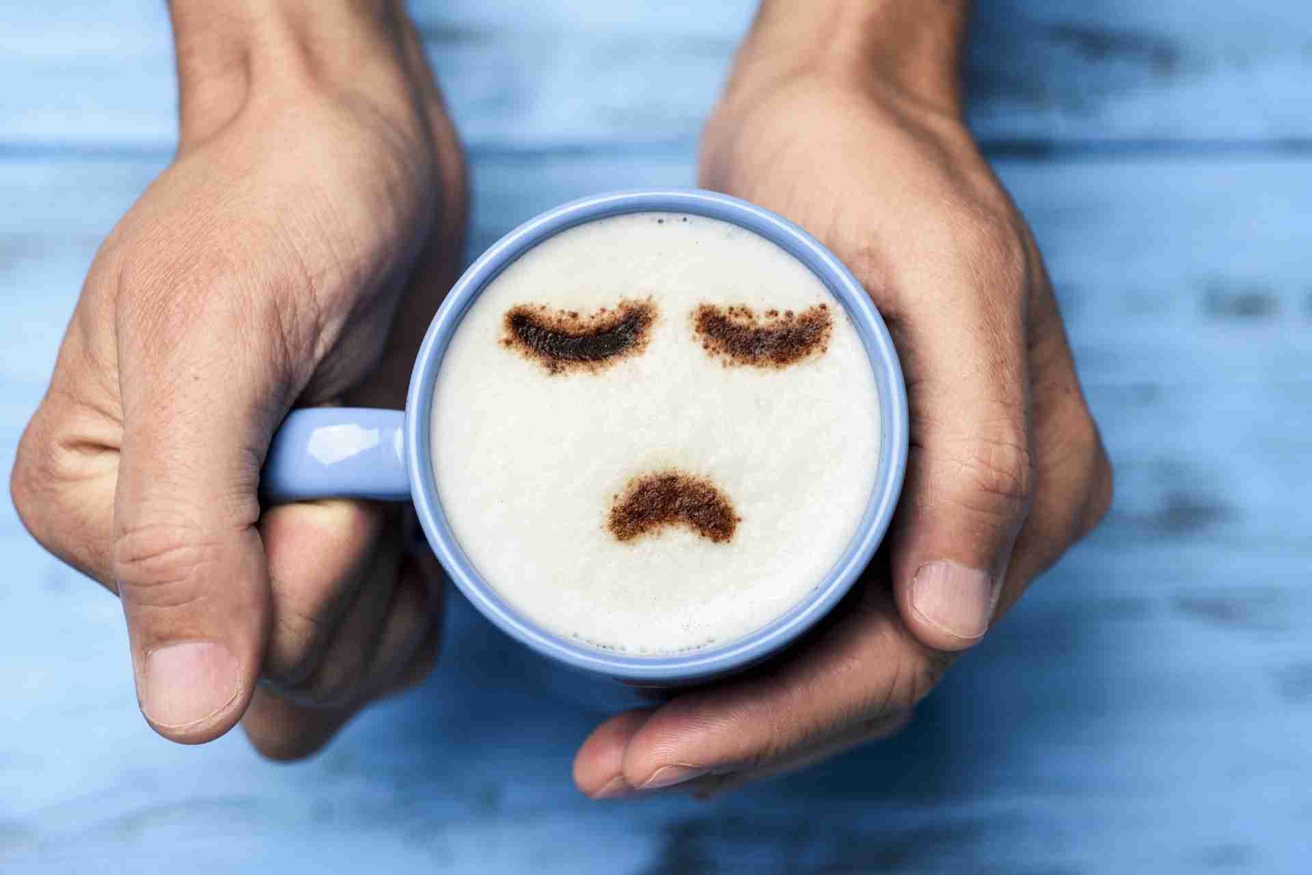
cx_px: 656
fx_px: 2187
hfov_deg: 33.4
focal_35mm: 60
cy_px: 438
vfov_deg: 22.6
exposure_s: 1/125
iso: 64
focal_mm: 60
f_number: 4.5
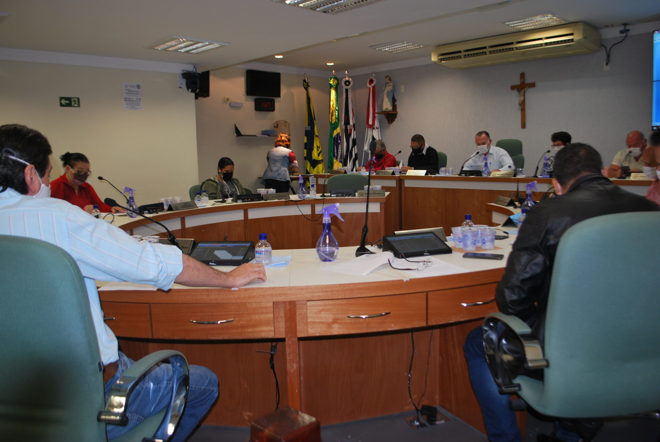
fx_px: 496
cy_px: 221
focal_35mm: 27
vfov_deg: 48.1
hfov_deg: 67.3
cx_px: 330
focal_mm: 18
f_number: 3.5
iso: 200
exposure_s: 1/60
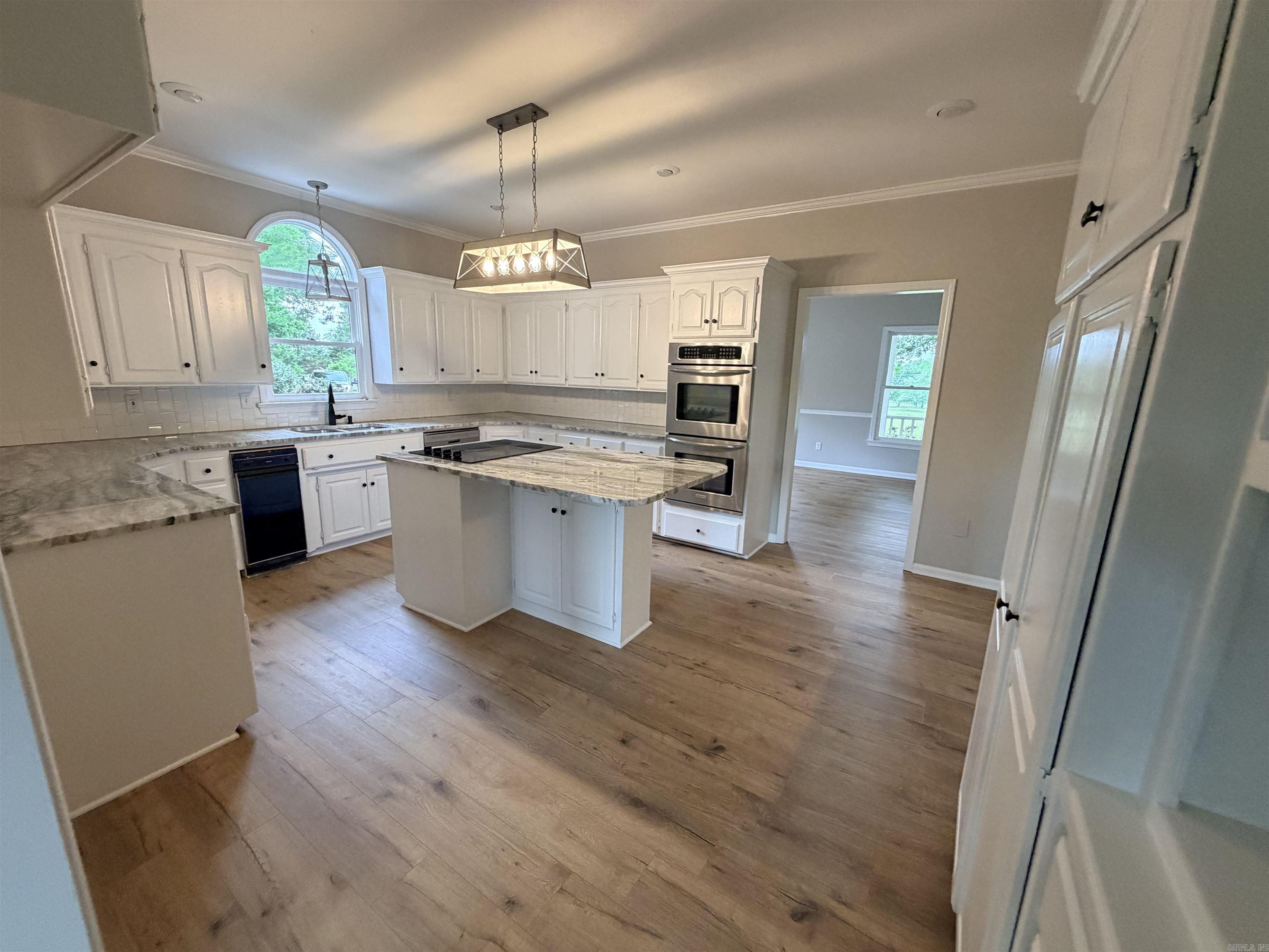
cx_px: 634
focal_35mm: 14
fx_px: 513
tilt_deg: -13.9
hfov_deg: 102.1
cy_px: 476
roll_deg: -1.3
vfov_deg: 85.7
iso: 320
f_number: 2.2
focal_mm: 2.22
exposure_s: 1/120
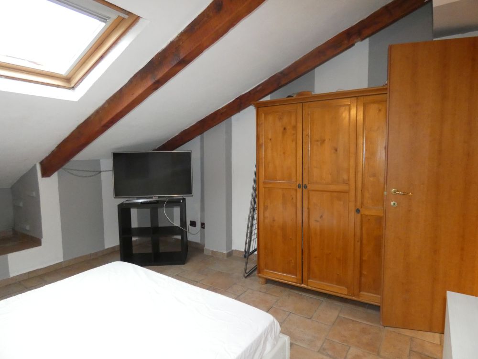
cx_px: 239
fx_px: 276
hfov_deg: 81.7
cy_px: 180
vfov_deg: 66.0
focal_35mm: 20
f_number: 2.8
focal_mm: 3.6
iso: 800
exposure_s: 1/60
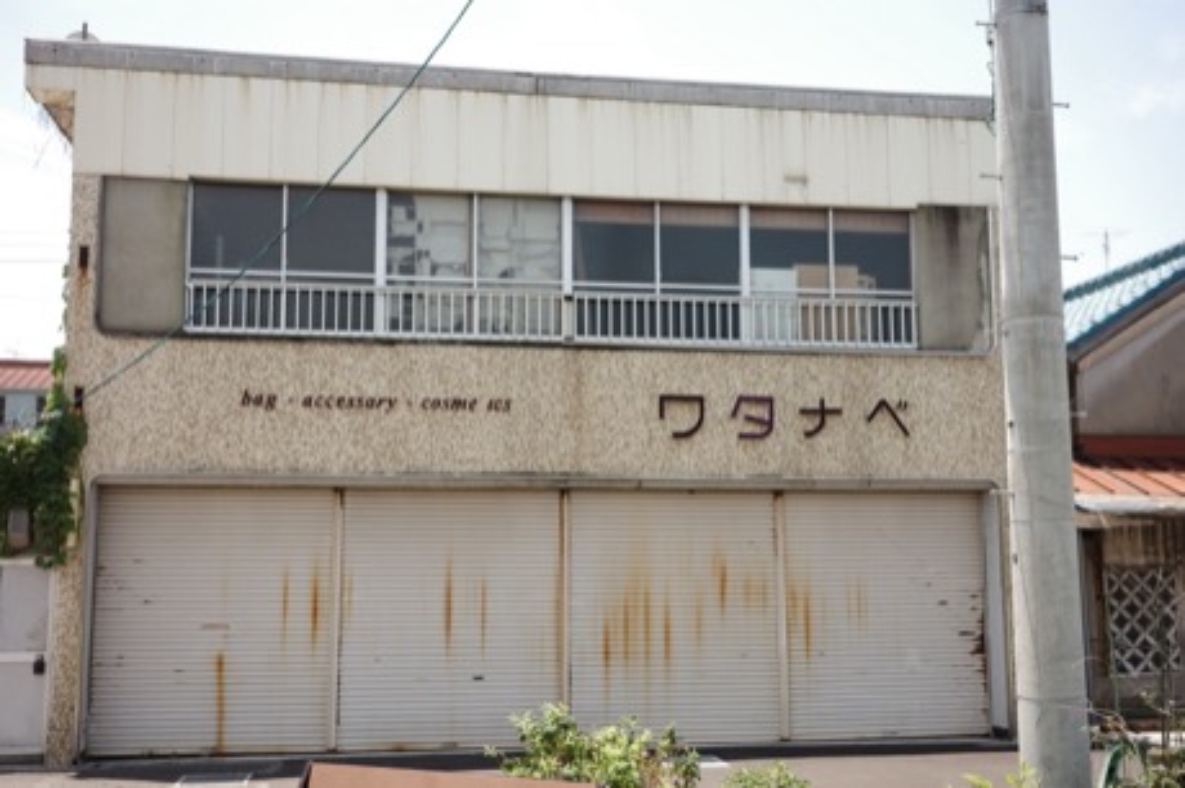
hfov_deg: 48.5
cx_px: 592
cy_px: 394
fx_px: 1316
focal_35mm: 40
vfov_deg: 33.4
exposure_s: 1/640
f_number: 2.8
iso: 100
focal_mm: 26
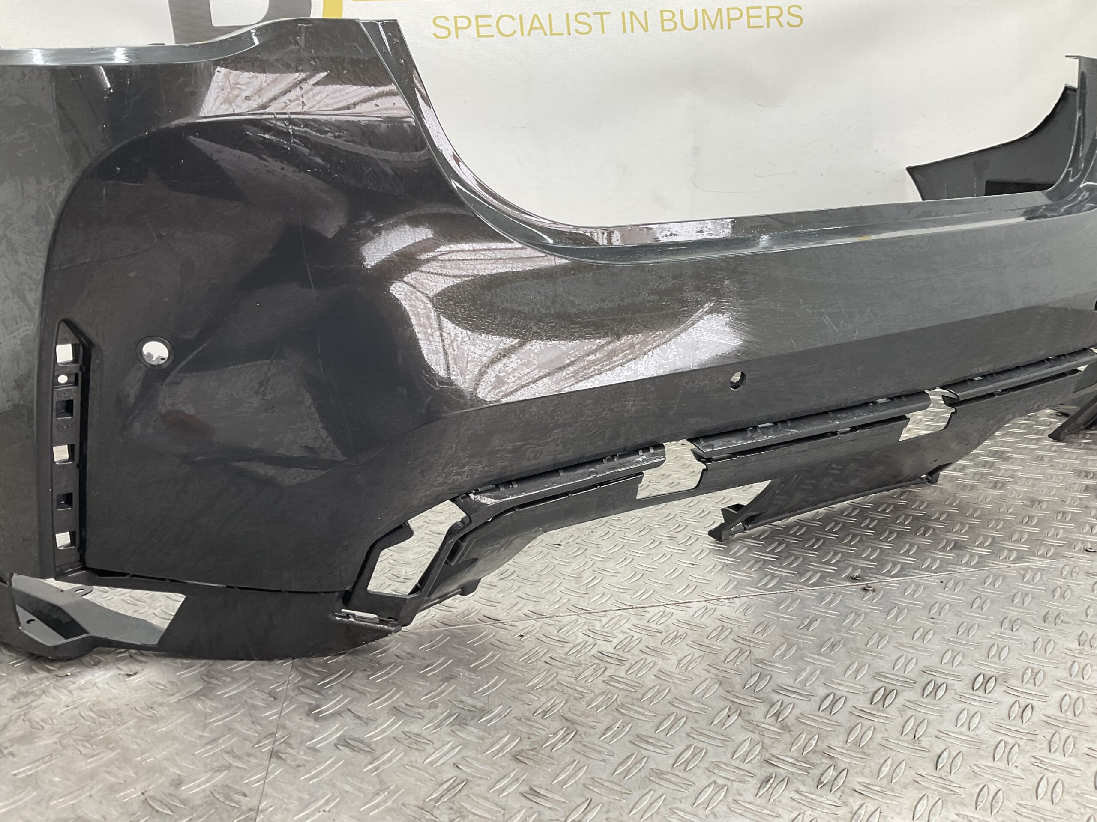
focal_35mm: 29
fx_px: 919
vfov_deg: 48.2
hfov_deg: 61.7
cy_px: 411
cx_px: 548
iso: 40
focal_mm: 3
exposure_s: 1/120
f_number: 1.8
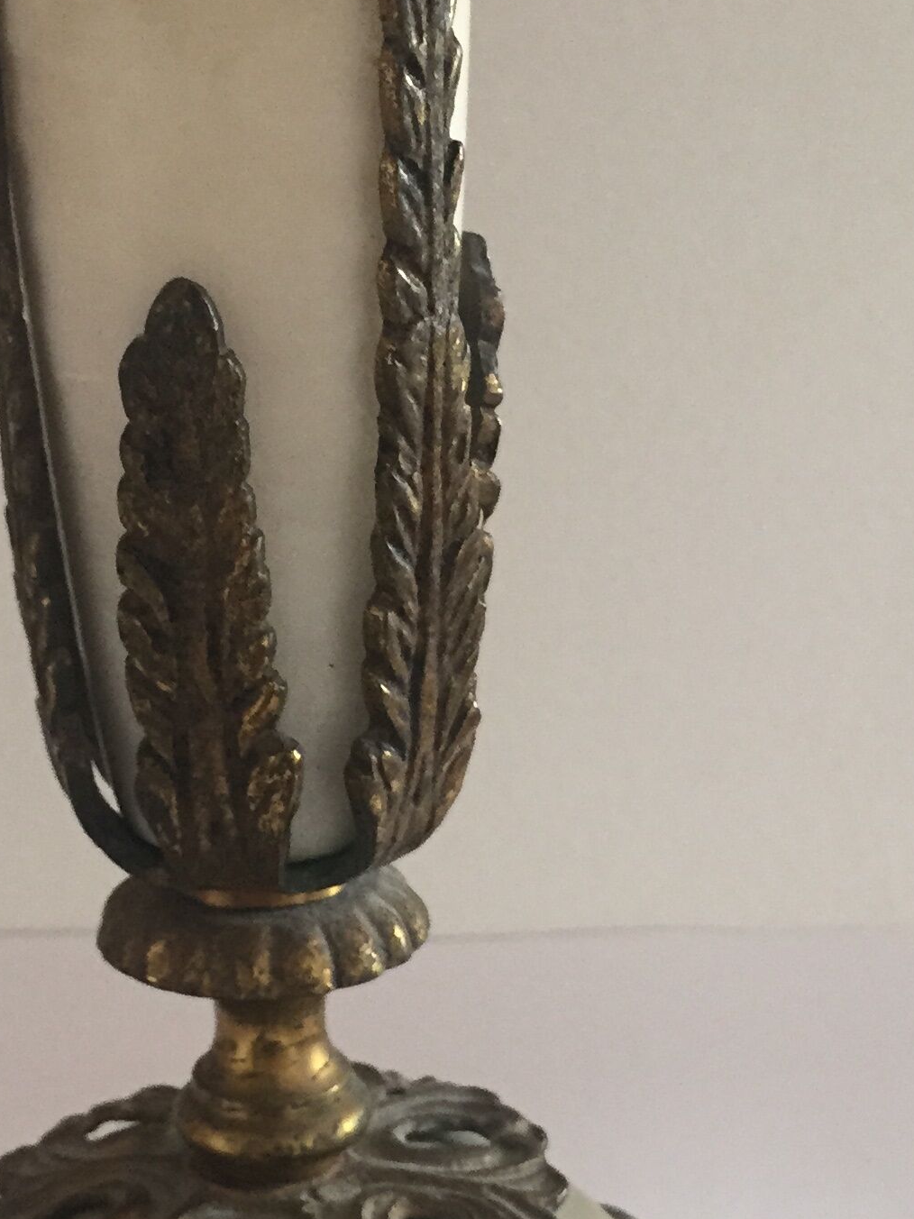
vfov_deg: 27.7
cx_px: 429
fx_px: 2464
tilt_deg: -19.0
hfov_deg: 21.0
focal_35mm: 70
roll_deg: +0.4
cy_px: 737
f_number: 2.2
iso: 160
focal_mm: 4.15
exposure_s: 1/30
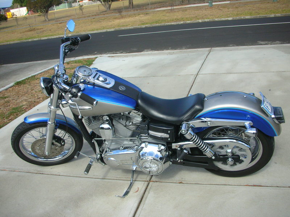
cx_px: 145
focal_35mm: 35
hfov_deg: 52.6
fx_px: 293
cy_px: 108
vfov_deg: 40.7
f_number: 8.5
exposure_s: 1/100
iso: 50
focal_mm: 5.8
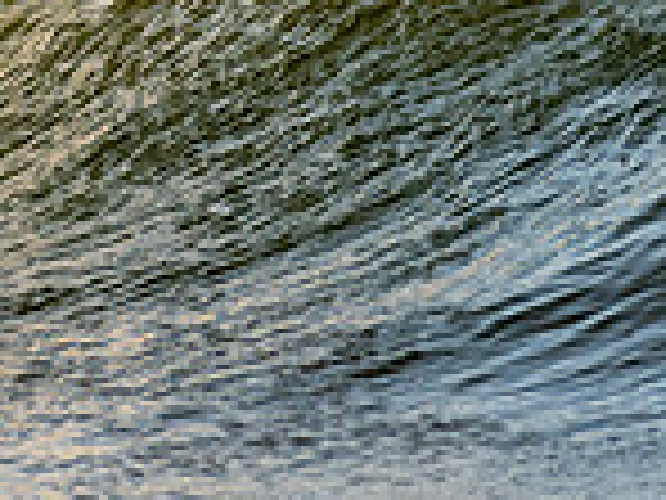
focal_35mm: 2921
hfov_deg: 0.7
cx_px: -531
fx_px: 56199
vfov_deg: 0.5
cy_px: -205
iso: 280
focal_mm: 500
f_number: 5.6
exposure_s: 1/1250
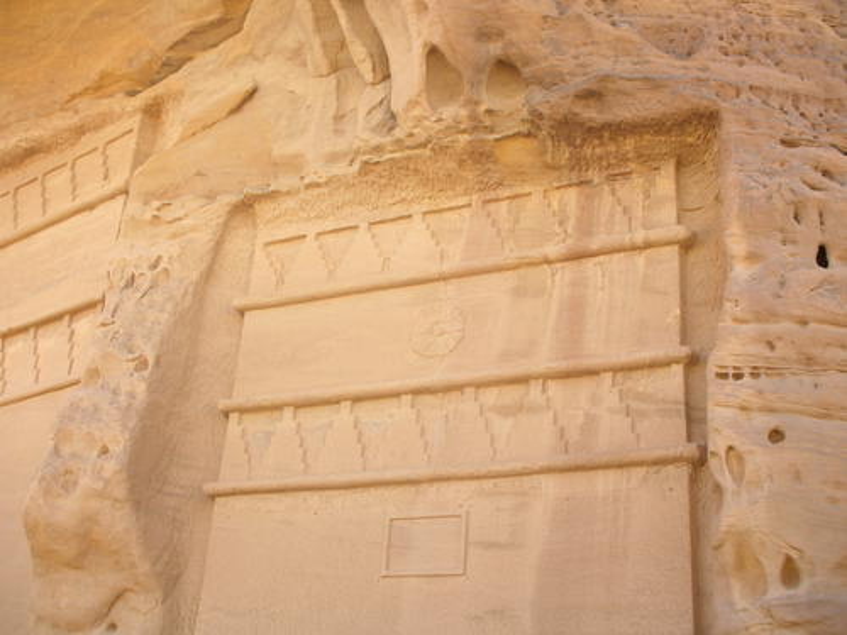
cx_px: 424
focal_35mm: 46
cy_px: 318
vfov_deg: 31.5
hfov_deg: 41.2
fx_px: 1126
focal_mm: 7.7
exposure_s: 1/90.3
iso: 50
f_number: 3.5
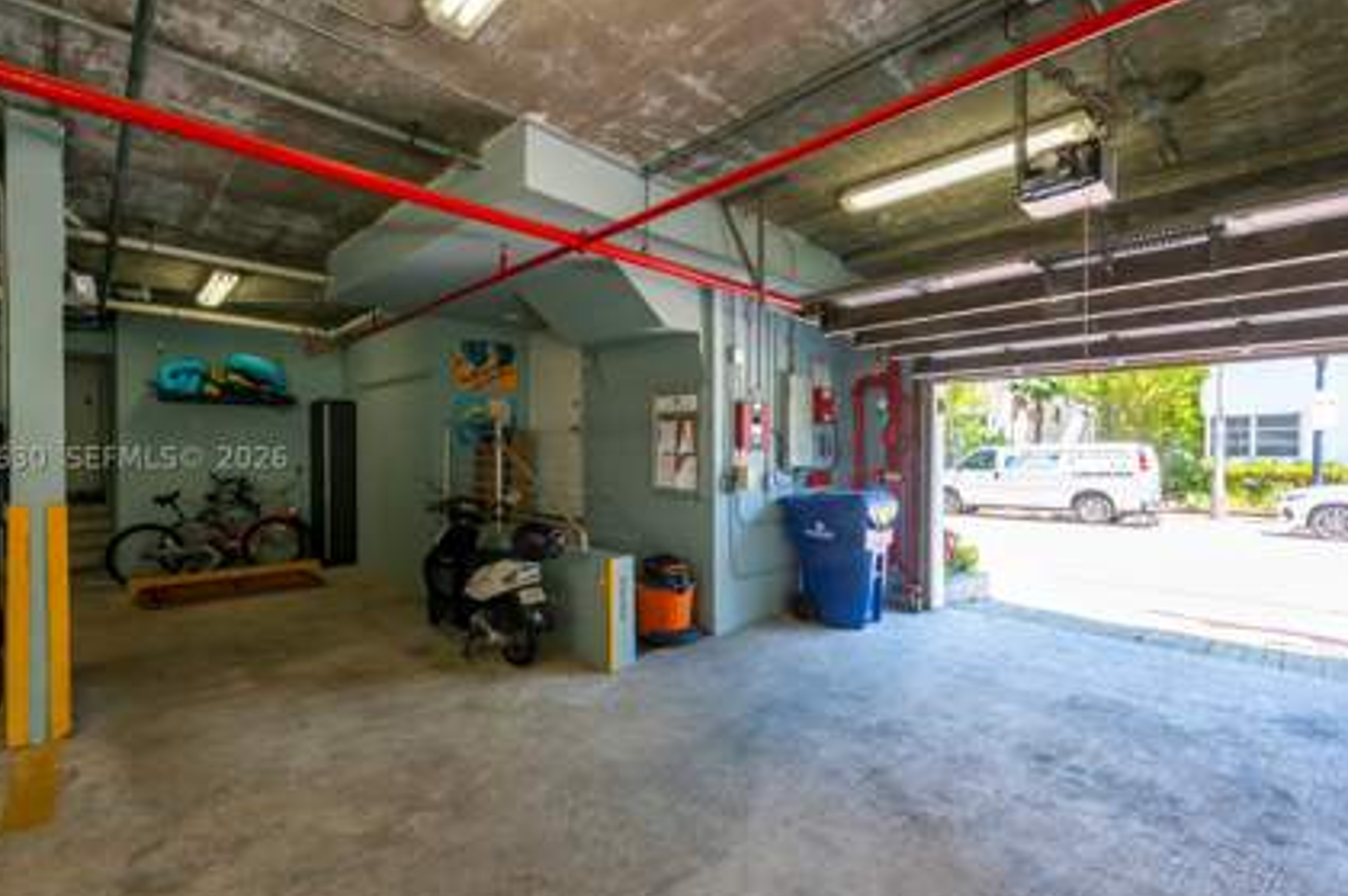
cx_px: 645
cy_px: 454
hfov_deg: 96.7
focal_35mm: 16
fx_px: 598
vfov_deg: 73.6
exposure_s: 1/50
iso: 640
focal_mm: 14
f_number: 11
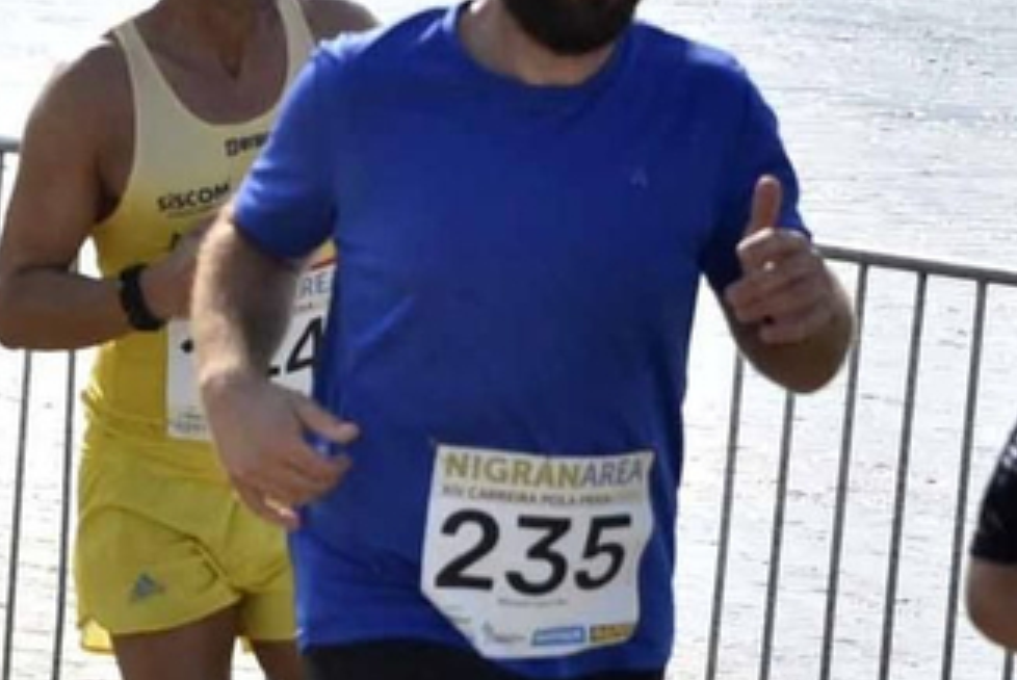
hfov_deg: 5.6
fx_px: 10405
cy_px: 234
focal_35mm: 368
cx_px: -346
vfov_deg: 3.7
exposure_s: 1/2000
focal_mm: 75
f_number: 7.1
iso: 500
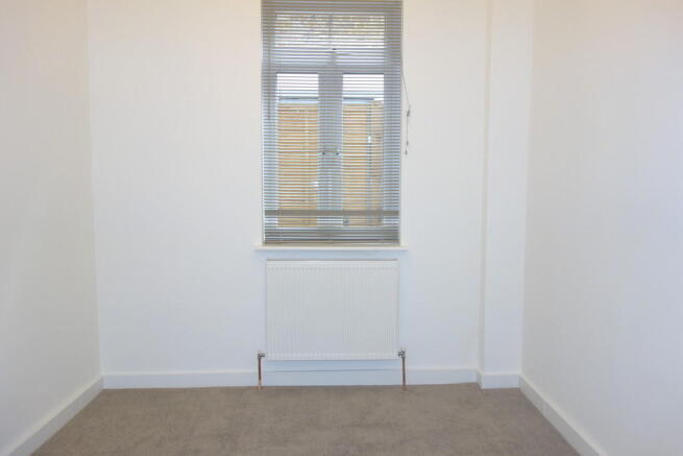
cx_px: 342
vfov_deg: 46.4
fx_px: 531
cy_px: 228
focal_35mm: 28
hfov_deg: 65.5
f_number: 1.8
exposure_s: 1/40
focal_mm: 10.4
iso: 125
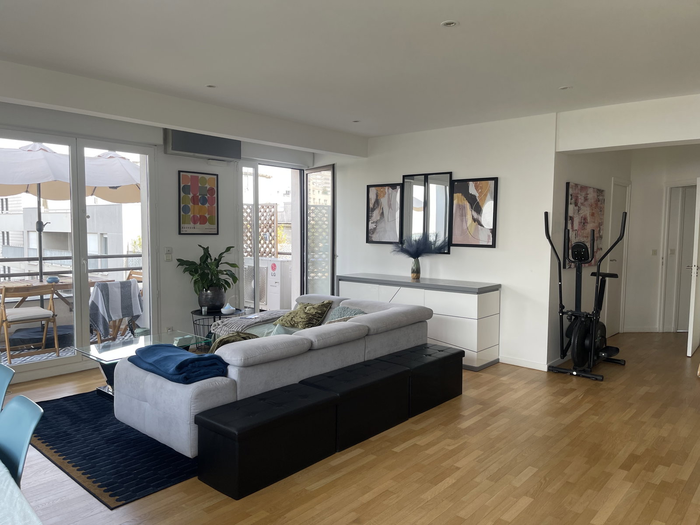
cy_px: 262
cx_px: 350
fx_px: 506
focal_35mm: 25
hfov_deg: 69.4
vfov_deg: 54.9
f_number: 1.6
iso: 32
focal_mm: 5.1
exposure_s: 1/121
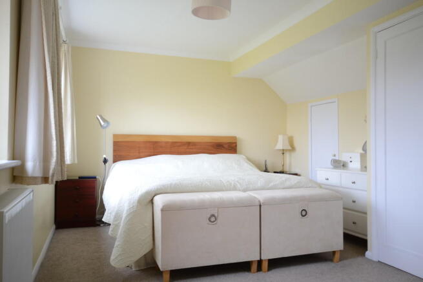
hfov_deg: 61.9
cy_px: 141
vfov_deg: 43.6
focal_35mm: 30
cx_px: 212
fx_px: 353
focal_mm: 20
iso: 400
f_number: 5.6
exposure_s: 1/30
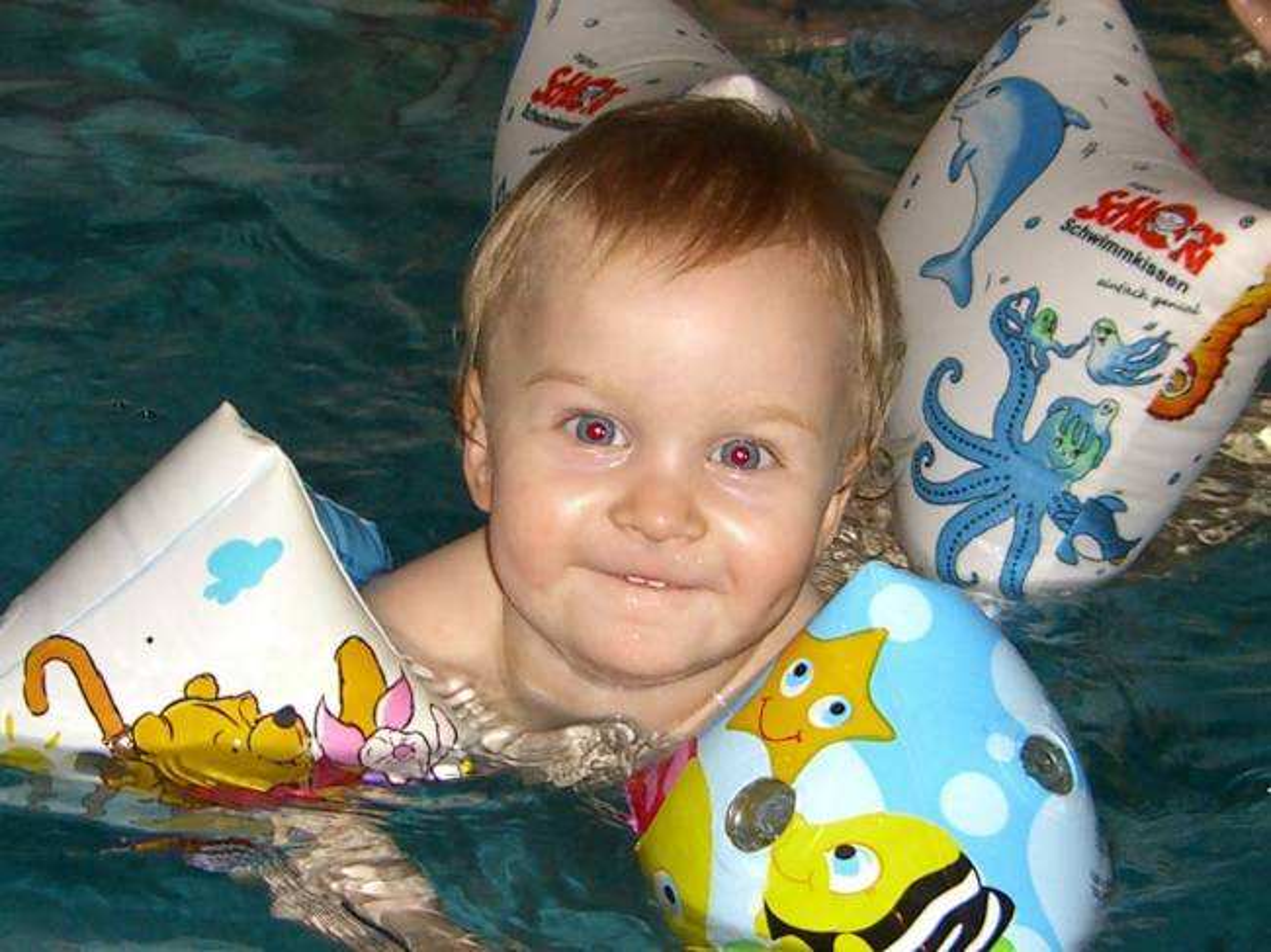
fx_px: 1395
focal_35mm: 38
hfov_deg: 49.0
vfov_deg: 37.7
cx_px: 636
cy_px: 476
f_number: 2.8
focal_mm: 7.9
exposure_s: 1/60
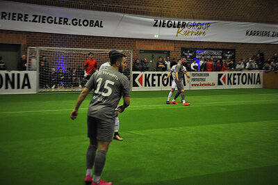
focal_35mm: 68
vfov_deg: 20.1
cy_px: 92
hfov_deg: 29.9
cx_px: 139
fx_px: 521
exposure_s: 1/50
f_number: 4.8
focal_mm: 45
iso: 1600
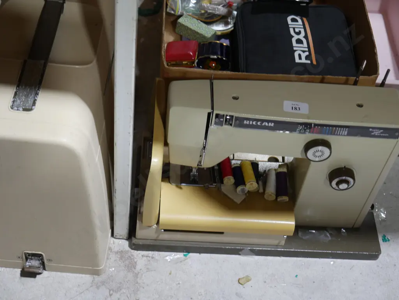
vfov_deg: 26.1
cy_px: 150
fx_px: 646
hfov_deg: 34.3
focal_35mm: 56
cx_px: 200
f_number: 5.3
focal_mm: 28
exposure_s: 1/60
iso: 640
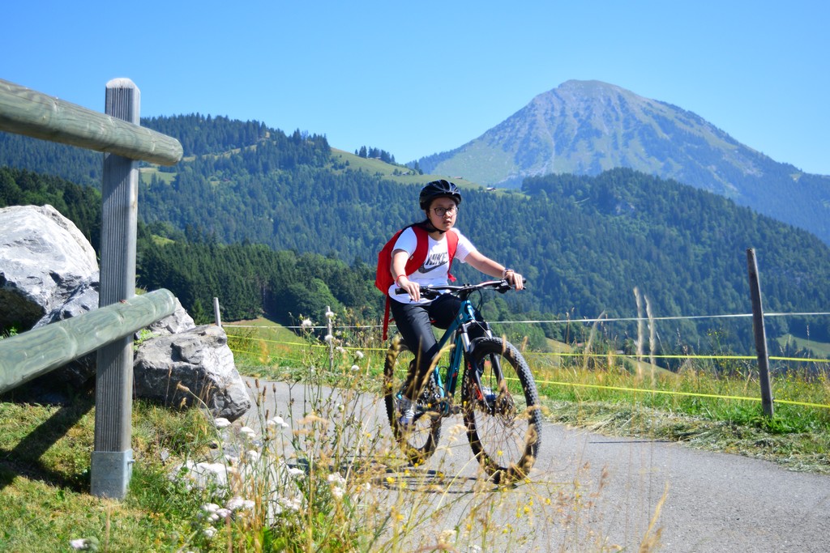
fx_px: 1211
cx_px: 415
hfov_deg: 37.8
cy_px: 276
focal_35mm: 52
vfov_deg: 25.8
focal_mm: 35
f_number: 4.5
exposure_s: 1/1250
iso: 280
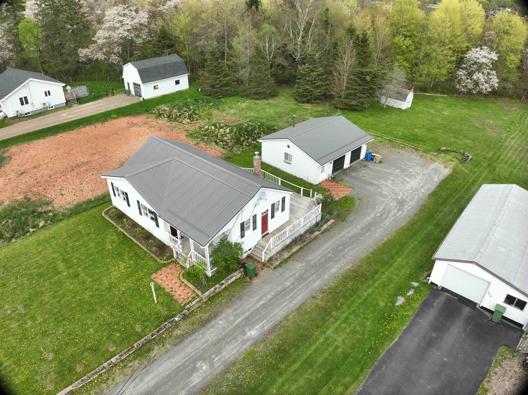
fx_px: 366
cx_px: 264
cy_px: 198
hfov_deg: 71.6
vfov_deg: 56.8
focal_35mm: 24
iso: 100
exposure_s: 1/200
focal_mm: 12.29
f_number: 5.6
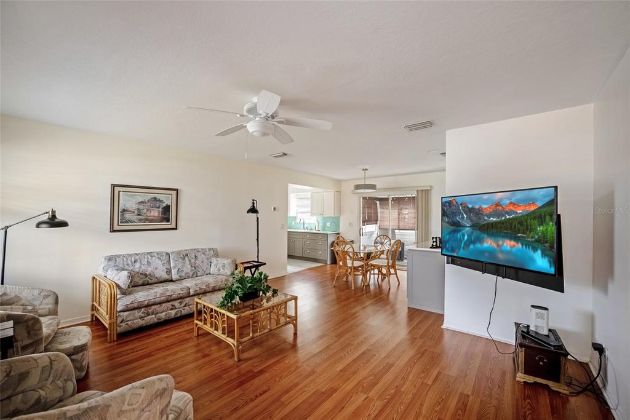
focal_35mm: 14
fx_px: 245
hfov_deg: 104.2
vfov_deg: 81.2
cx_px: 315
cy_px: 210
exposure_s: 1/2000
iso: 800
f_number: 4.5
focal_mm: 14
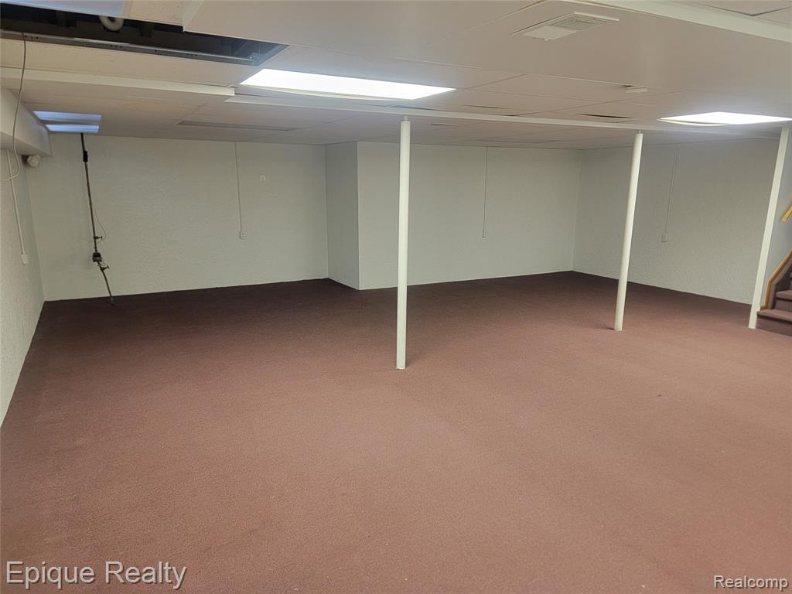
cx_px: 396
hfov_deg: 71.6
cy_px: 297
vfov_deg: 56.8
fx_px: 549
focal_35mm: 24
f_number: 1.8
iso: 160
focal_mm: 6.7
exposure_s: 1/40
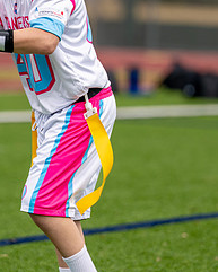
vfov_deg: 3.1
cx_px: 38
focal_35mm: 632
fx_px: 5094
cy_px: 74
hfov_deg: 2.5
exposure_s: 1/2000
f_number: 2.8
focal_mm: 200
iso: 125
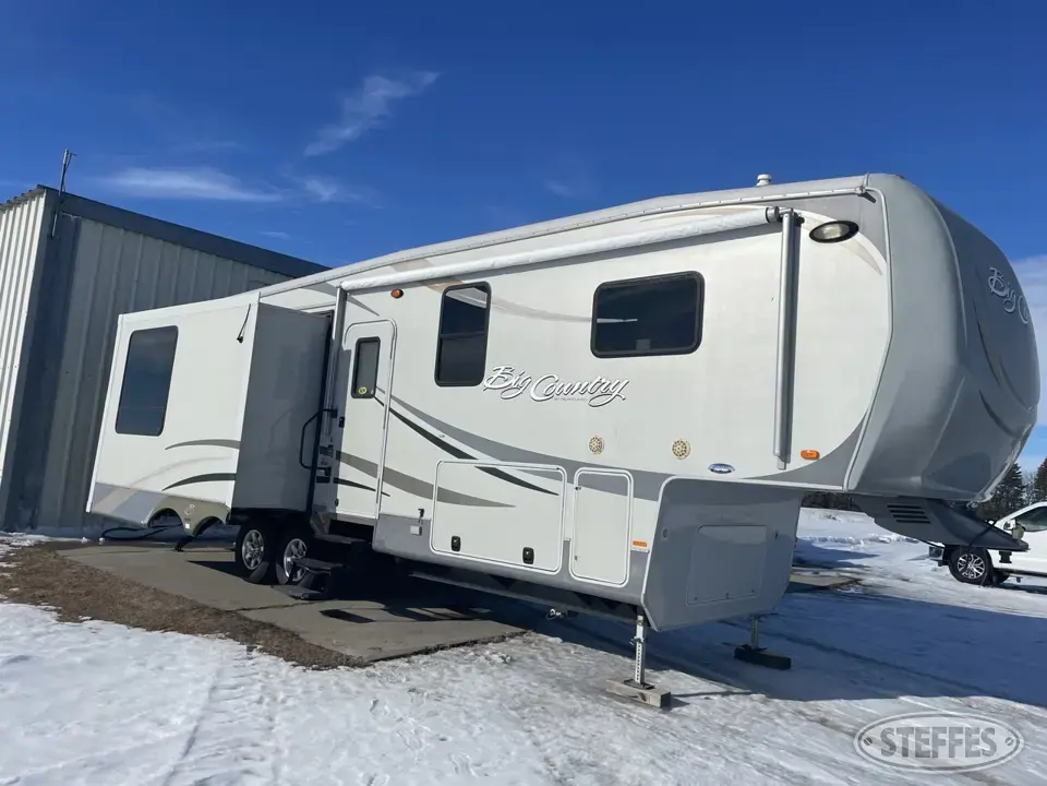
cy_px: 393
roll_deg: -3.7
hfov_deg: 67.3
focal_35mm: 26
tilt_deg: +7.6
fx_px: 786
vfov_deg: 53.1
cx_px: 524
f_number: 1.6
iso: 32
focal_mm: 4.2
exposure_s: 1/11905
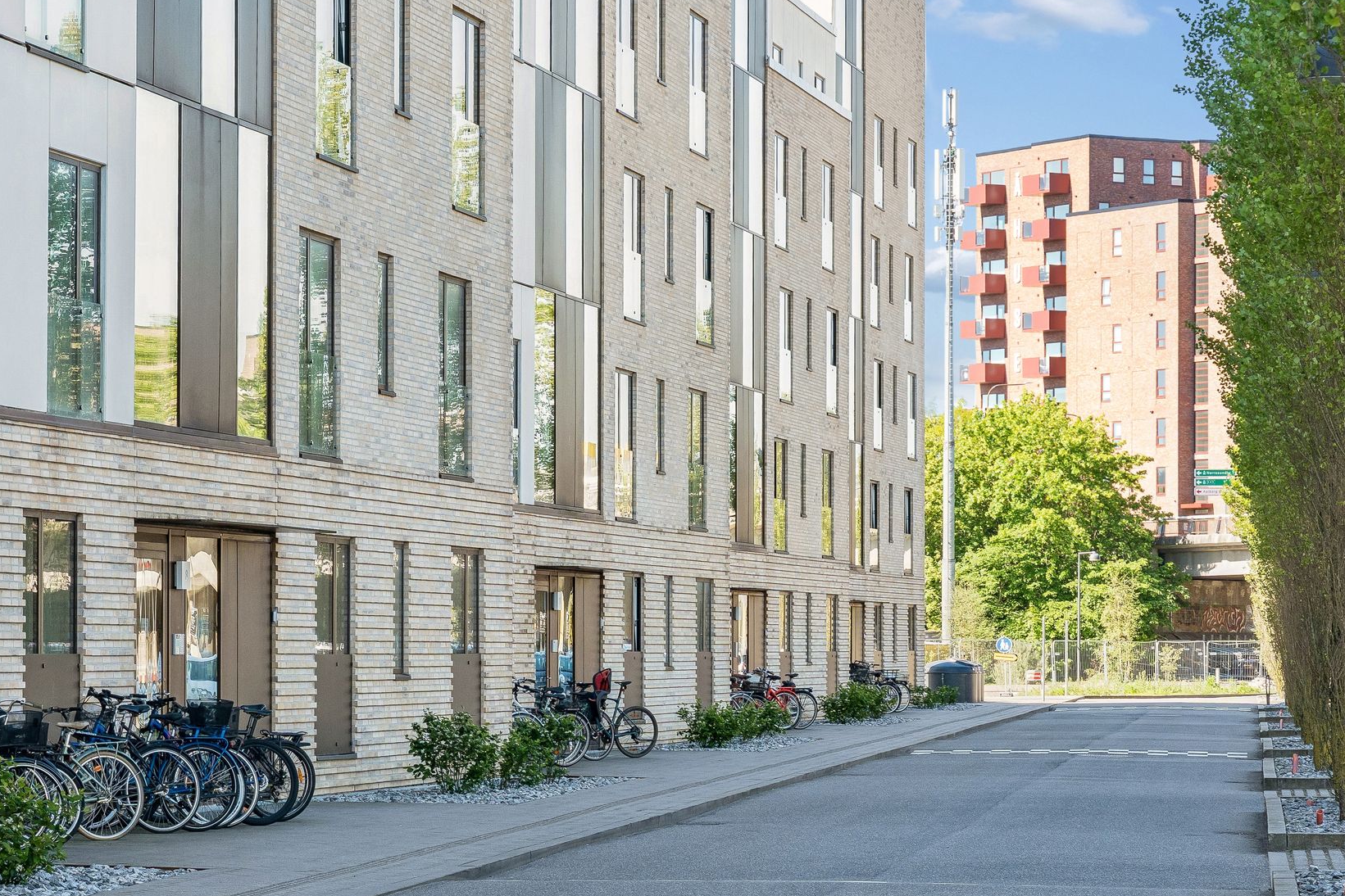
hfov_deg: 16.0
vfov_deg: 10.7
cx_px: 451
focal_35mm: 128
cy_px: 509
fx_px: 4782
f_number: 10
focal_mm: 70
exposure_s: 1/100
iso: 400
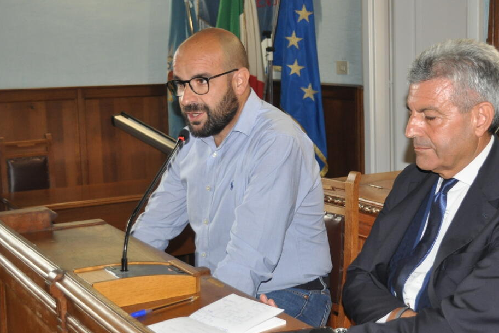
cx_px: 324
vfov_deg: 21.6
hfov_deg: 31.7
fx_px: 873
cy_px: 142
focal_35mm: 63
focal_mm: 32
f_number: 4.2
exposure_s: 1/100
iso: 800
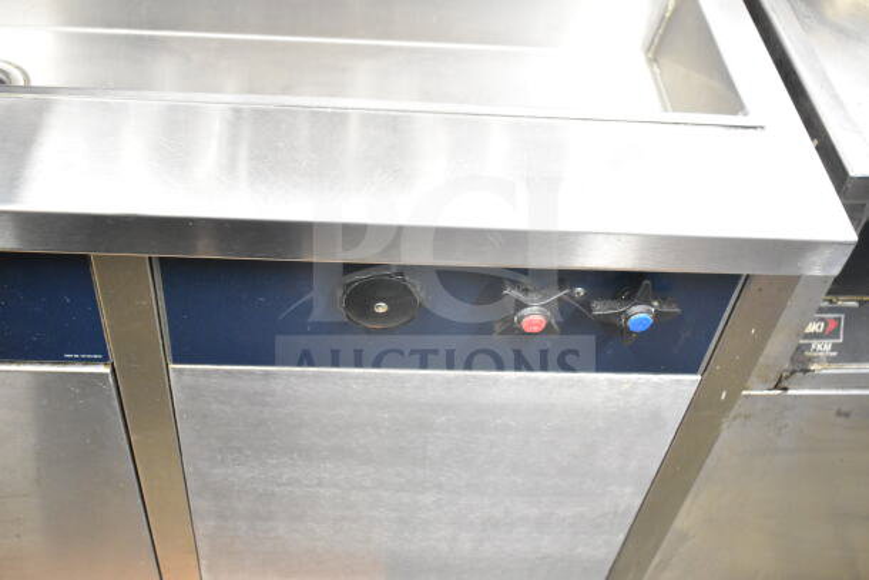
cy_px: 290
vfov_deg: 33.0
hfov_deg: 47.9
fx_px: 978
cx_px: 434
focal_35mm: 40
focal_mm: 27
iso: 6400
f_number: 4
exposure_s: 1/40
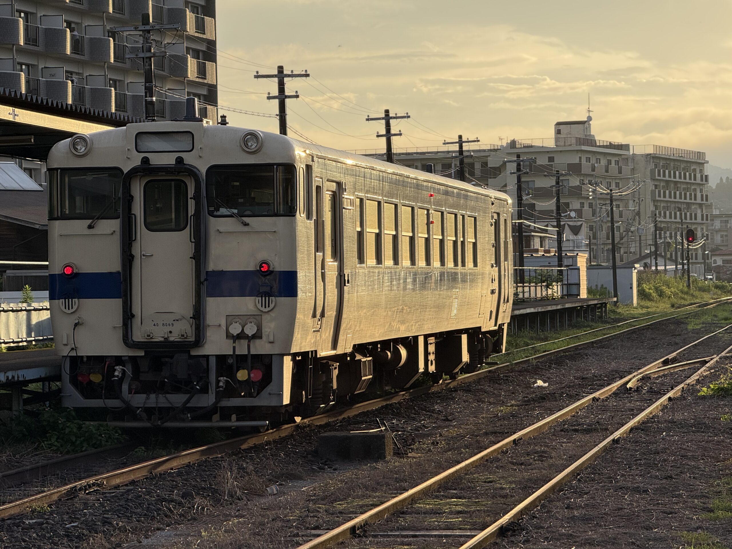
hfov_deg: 16.4
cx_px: 366
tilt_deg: +0.4
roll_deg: +0.8
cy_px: 274
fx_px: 2538
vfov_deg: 12.3
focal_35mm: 120
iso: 50
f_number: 2.8
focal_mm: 15.66
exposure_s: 1/728
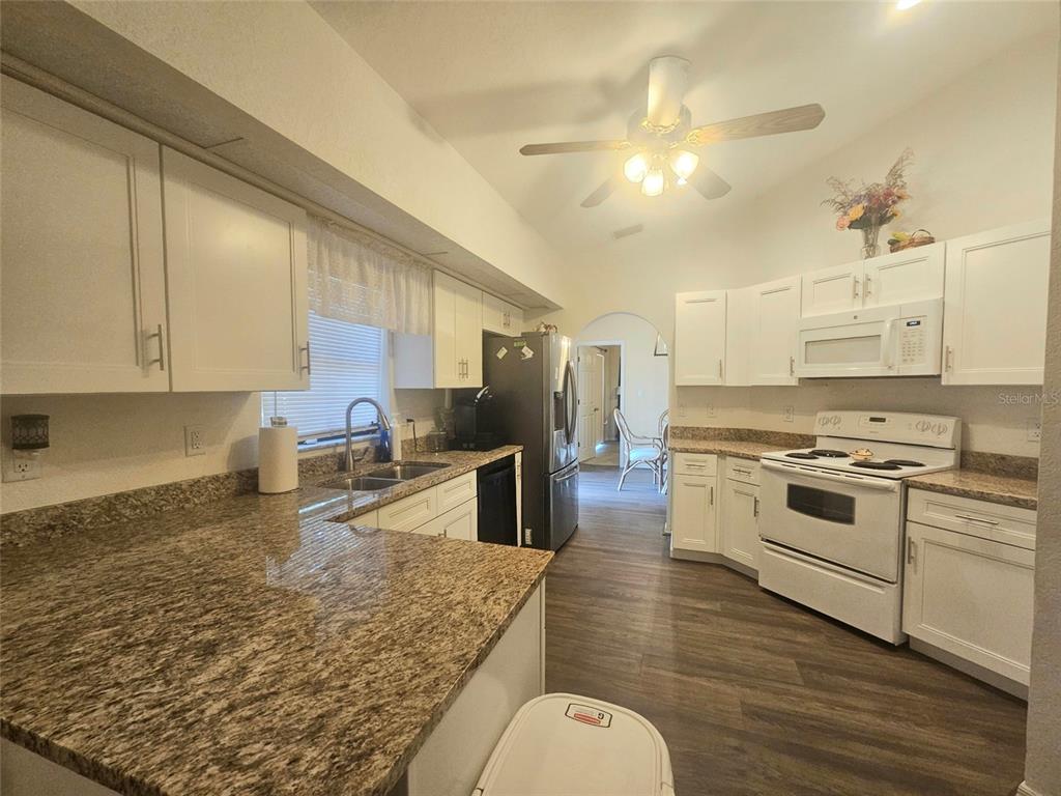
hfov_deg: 106.2
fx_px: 398
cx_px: 530
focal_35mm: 13
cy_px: 398
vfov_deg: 89.9
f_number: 2.2
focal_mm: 2.2
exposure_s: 1/60.2
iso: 200
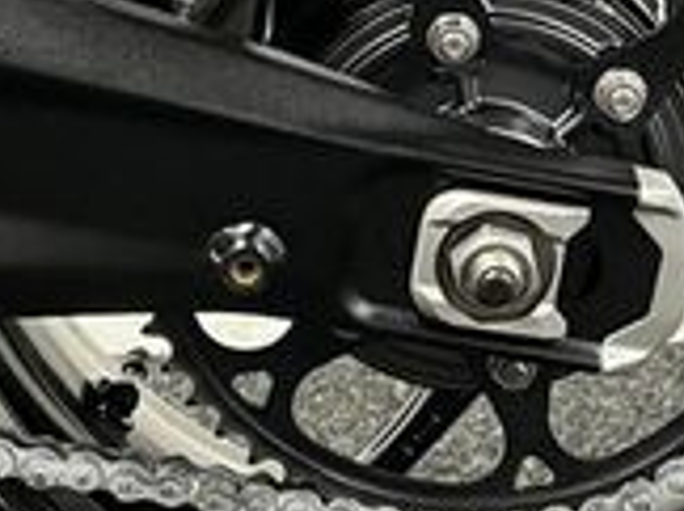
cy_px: 59
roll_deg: +1.8
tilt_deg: -8.6
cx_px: 460
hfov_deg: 19.0
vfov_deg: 14.2
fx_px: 2032
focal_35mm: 103
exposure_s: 1/50
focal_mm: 5.1
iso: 500
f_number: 1.6
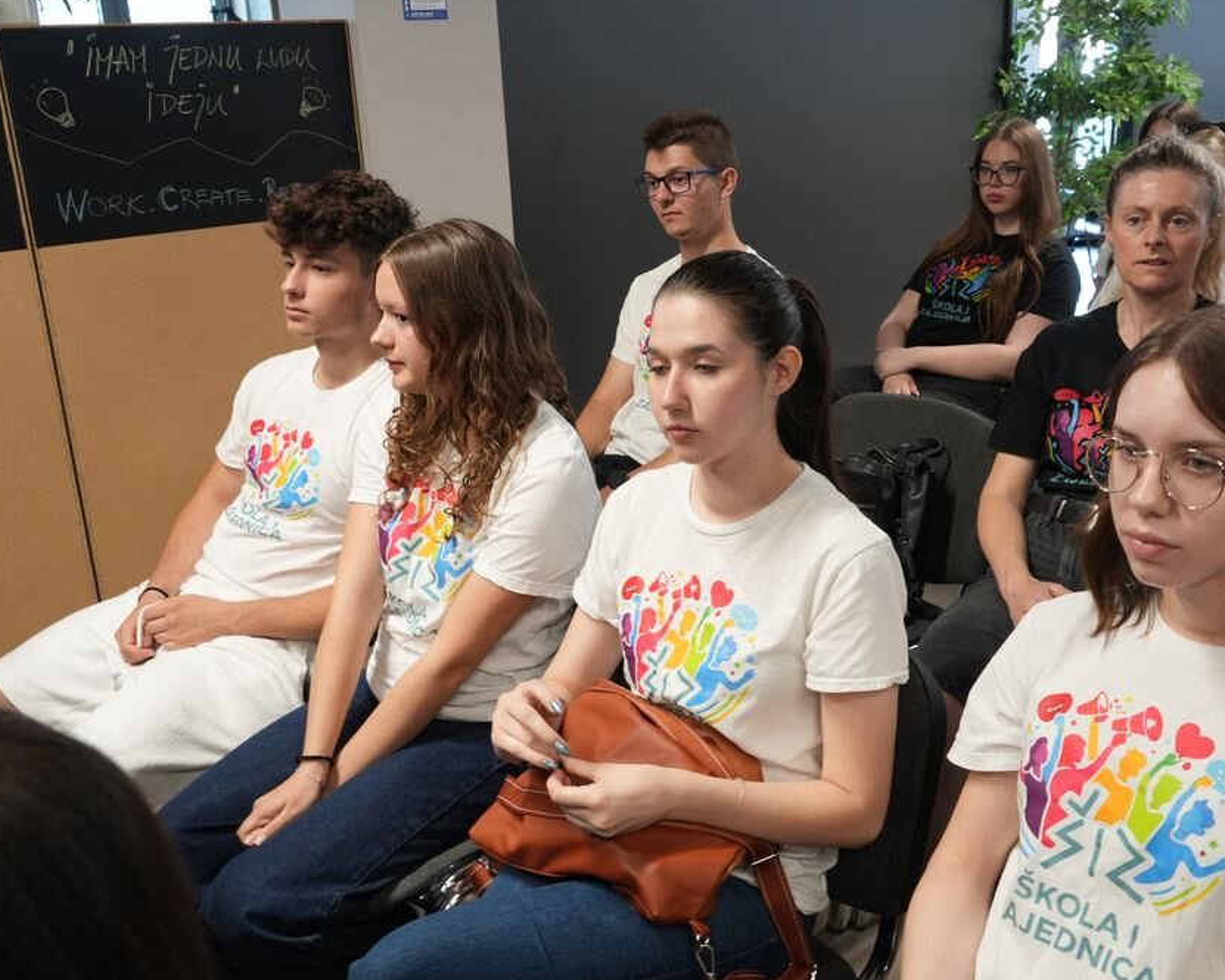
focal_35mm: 37
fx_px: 1342
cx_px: 711
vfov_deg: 40.1
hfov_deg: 48.9
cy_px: 496
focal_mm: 32
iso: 2000
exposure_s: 1/40
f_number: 8
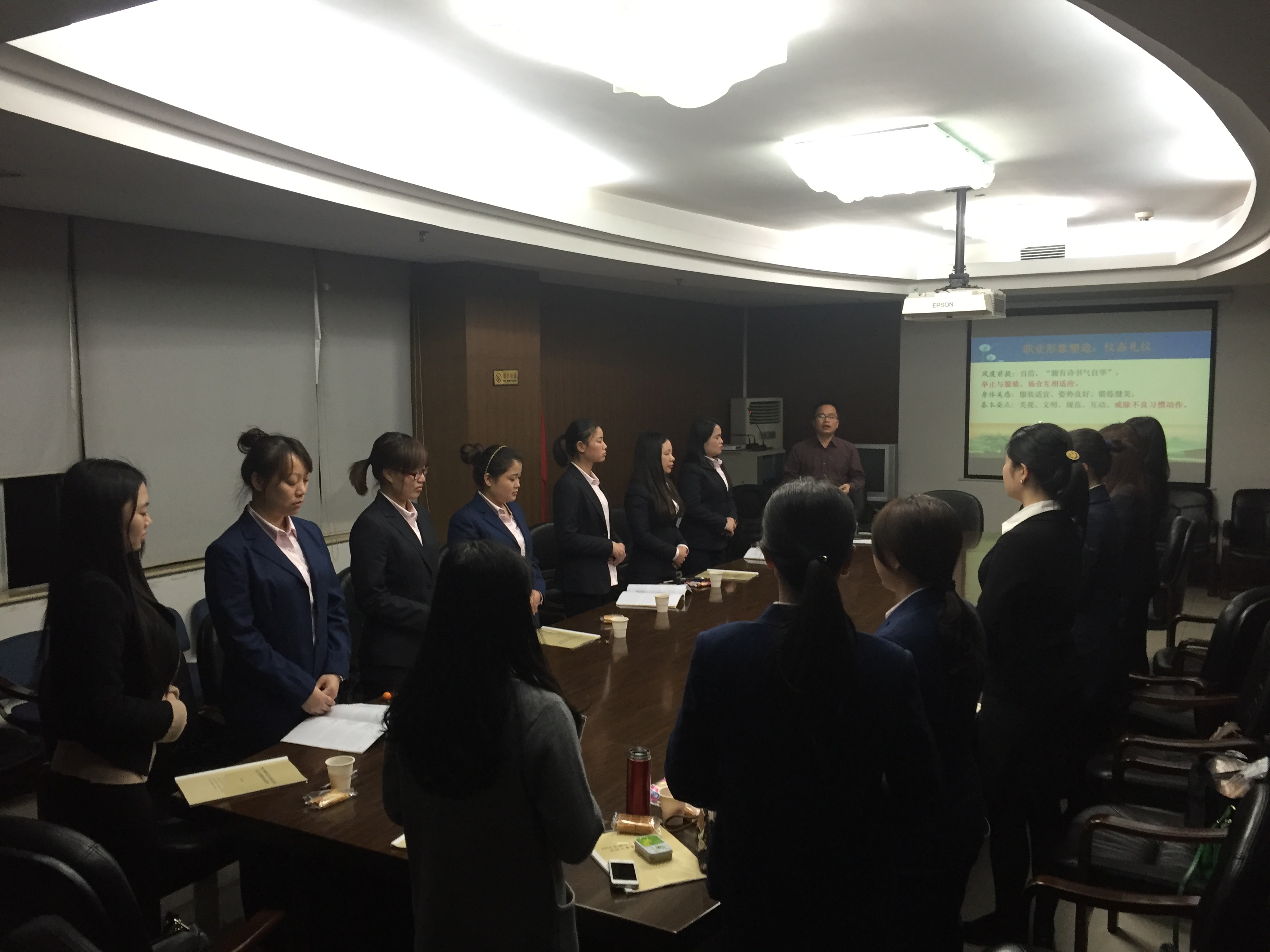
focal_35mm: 29
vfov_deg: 48.2
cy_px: 476
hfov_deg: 61.7
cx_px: 635
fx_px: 1064
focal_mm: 4.15
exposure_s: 1/33
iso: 160
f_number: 2.2
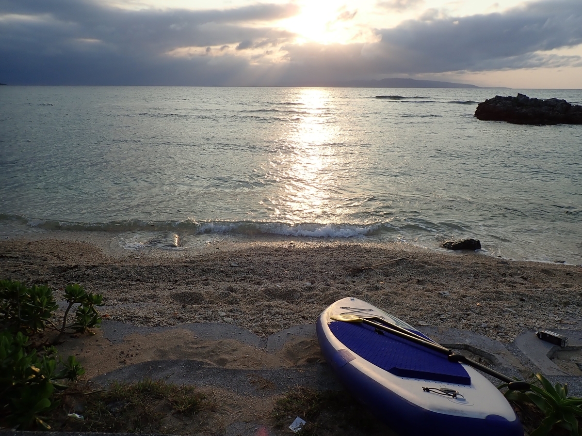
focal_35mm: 25
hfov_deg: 69.4
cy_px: 218
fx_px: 420
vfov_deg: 54.9
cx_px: 291
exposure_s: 1/800
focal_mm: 4.5
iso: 100
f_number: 2.8
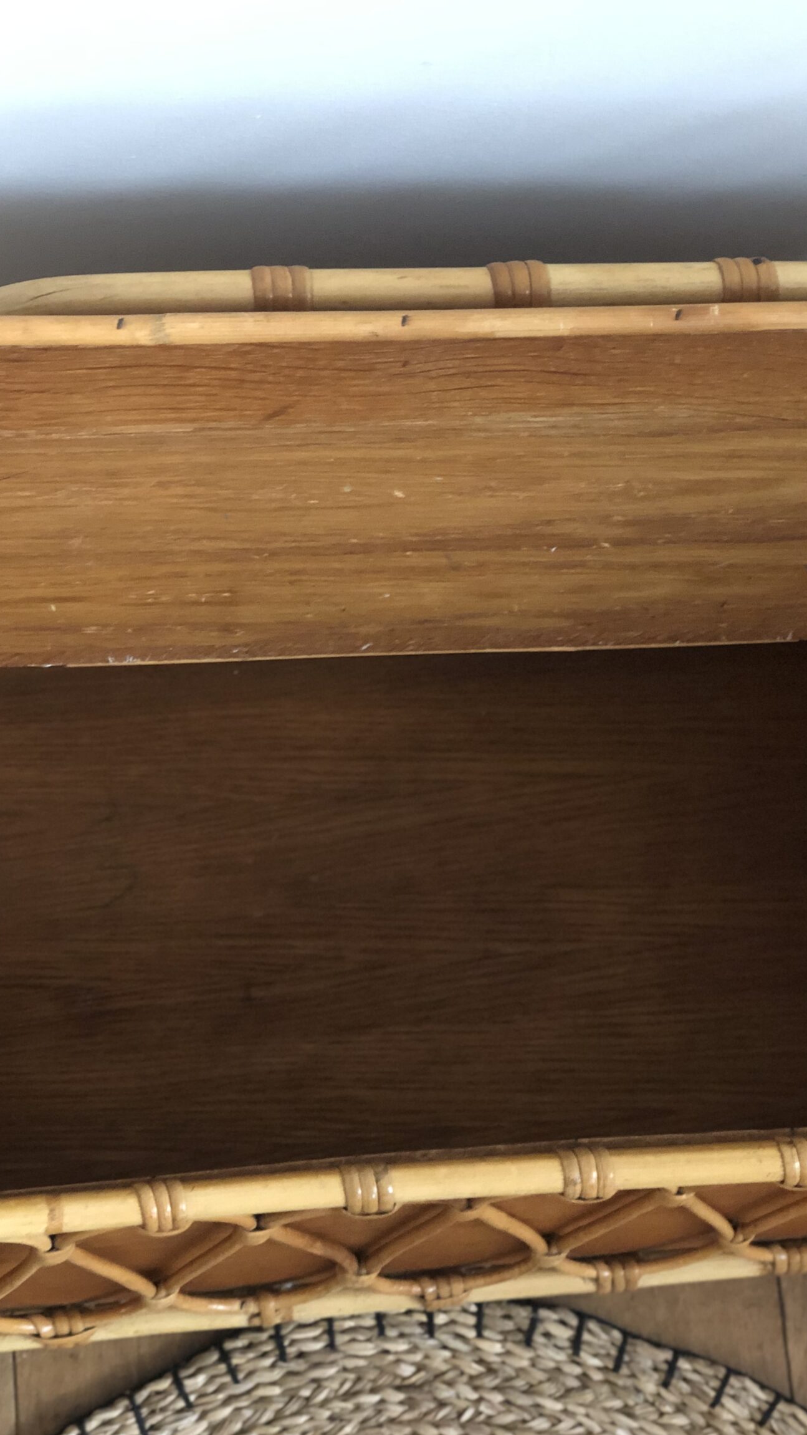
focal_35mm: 63
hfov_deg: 19.1
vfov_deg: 33.3
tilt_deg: -75.5
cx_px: 264
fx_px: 2396
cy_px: 793
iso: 160
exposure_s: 1/10
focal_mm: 6
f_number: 2.4
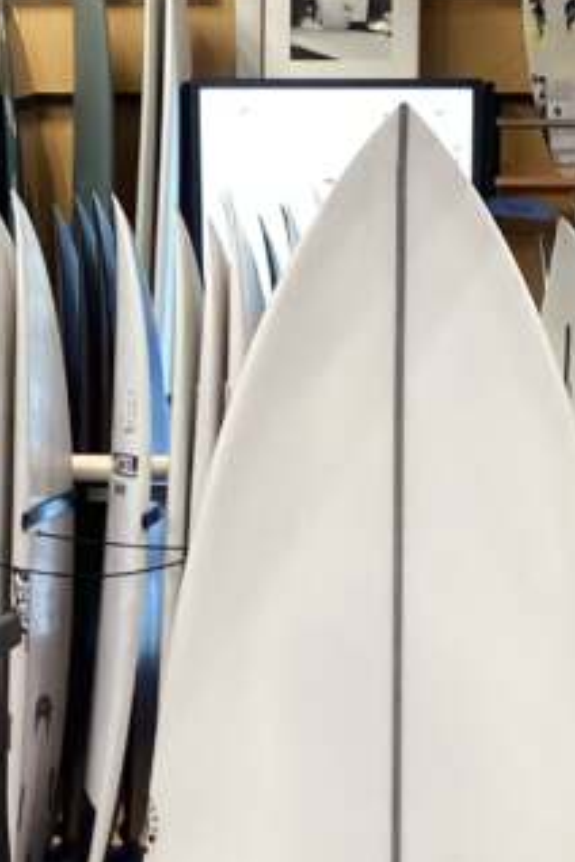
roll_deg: -0.1
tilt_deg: -19.5
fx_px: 1940
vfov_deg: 23.2
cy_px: 1006
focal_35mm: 81
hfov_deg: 16.8
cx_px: 420
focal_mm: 3.3
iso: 80
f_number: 2.4
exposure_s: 1/50
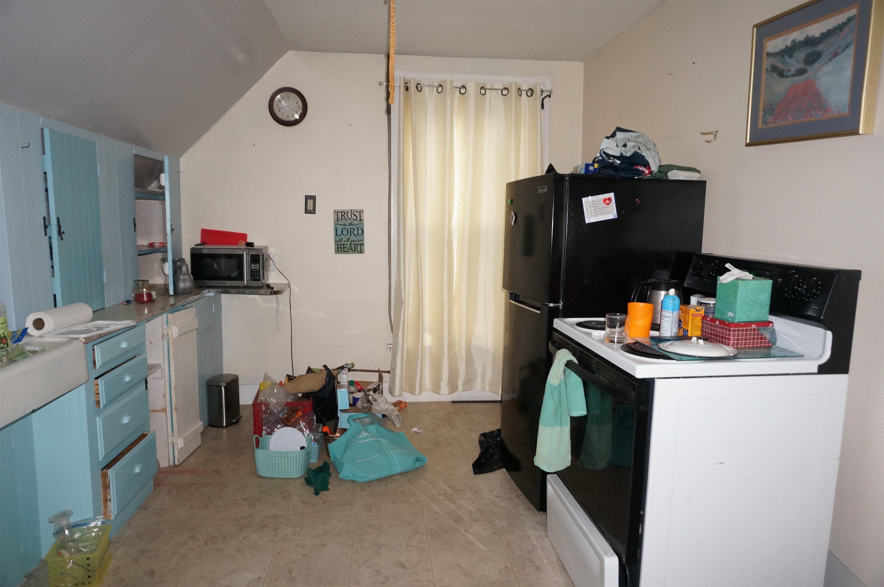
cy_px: 294
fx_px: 589
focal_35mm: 24
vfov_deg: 53.0
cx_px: 442
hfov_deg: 73.8
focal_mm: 16
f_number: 4
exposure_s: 1/60
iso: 800
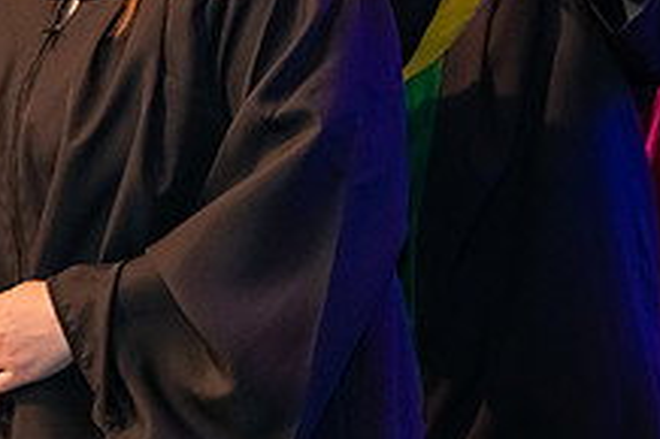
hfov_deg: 6.9
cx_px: 142
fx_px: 5459
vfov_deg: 4.6
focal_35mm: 298
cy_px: -32
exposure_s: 1/200
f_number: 3.2
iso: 3200
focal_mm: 112
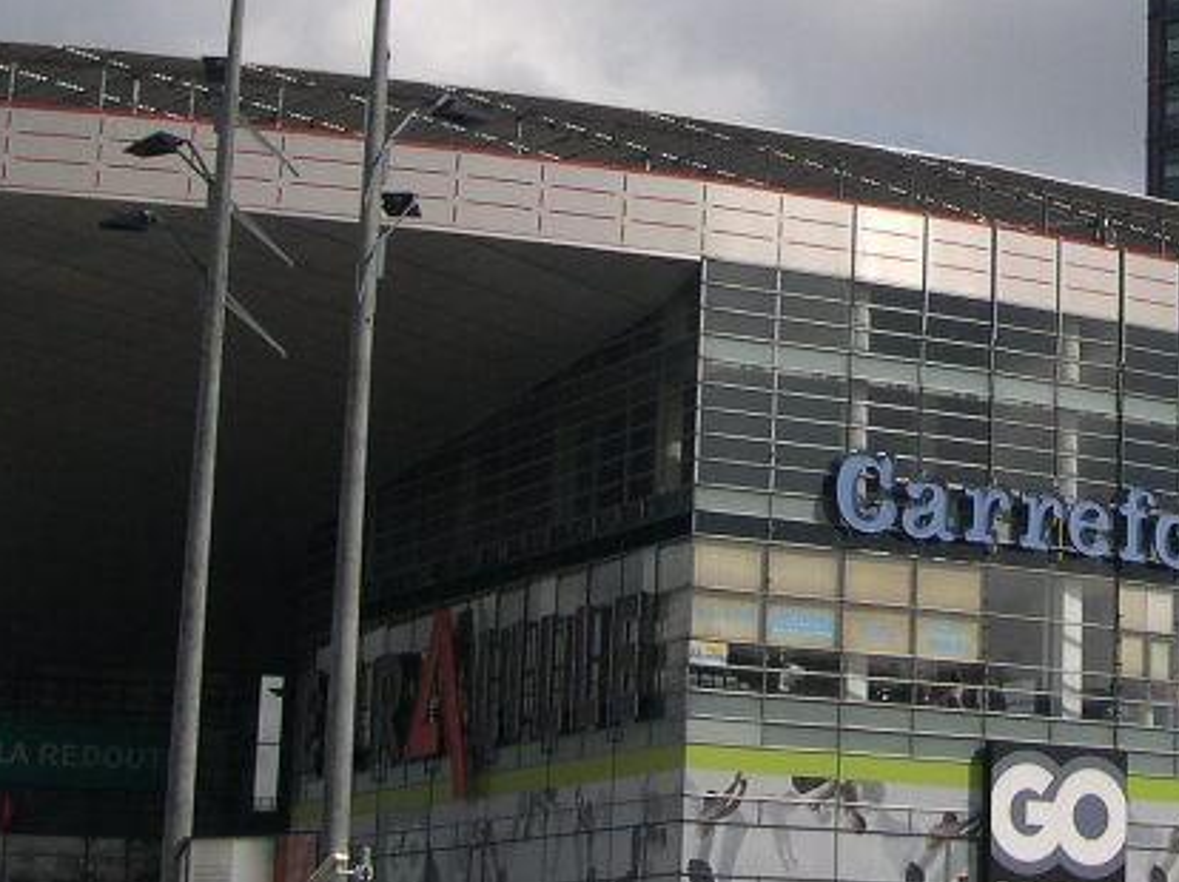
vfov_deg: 14.0
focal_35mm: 104
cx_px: 1196
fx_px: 3540
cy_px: -28
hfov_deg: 18.4
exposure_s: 1/317
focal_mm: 9
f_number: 8
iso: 100
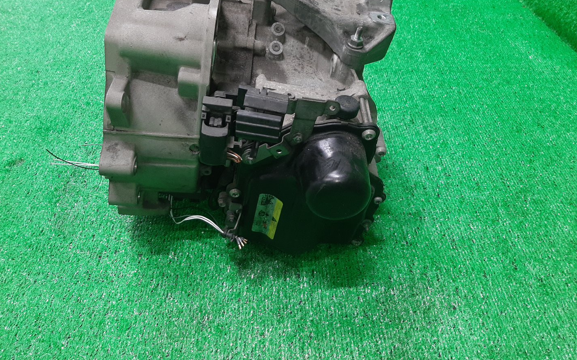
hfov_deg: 66.5
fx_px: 440
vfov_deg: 44.4
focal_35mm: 28
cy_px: 149
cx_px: 292
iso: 133
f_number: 1.7
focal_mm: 3.93
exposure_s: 1/50
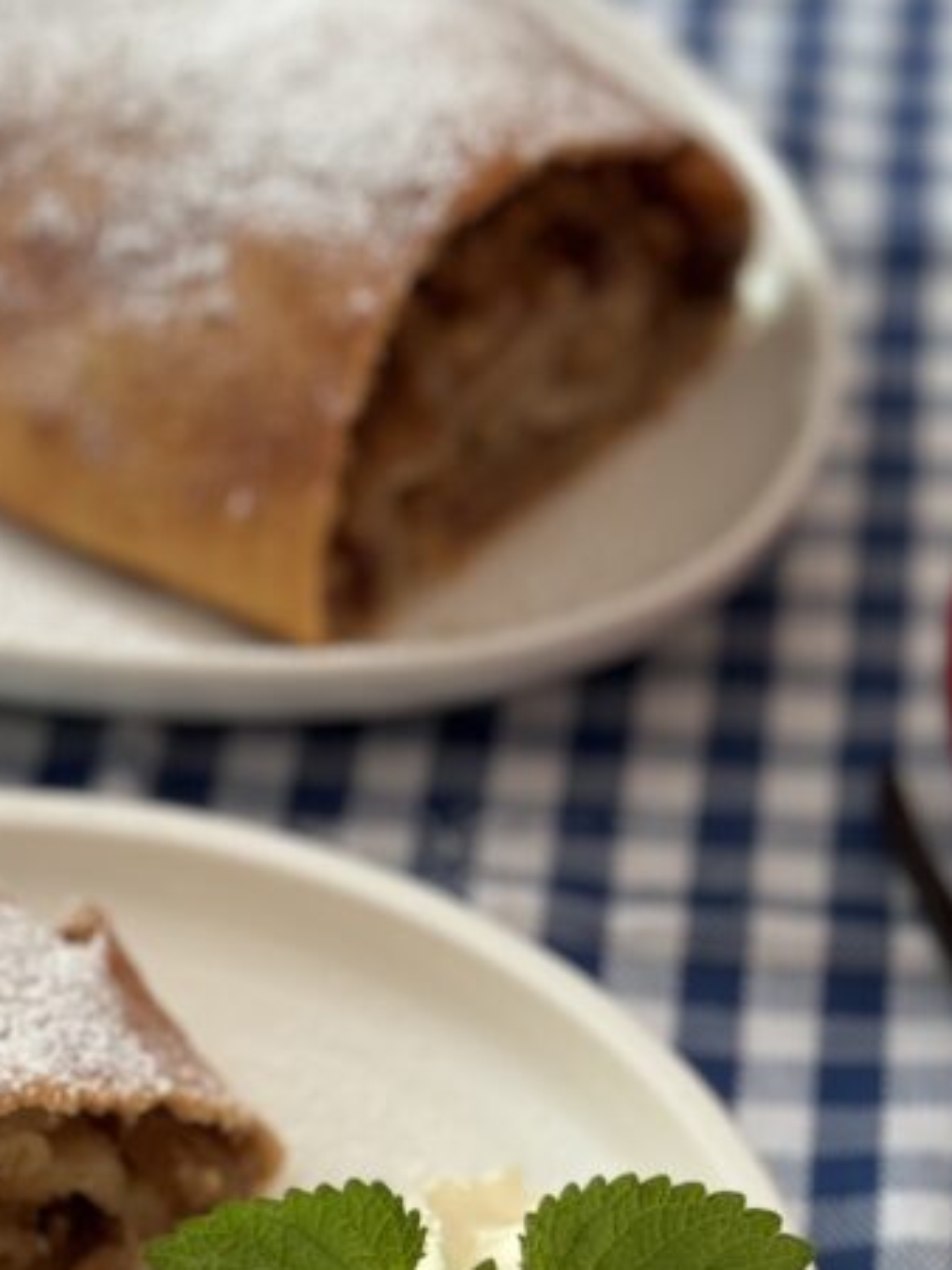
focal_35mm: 109
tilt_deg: -43.1
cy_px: 1028
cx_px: 296
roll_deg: -0.5
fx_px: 3999
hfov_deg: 13.5
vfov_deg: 17.9
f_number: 1.78
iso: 125
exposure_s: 1/60
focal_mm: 6.76
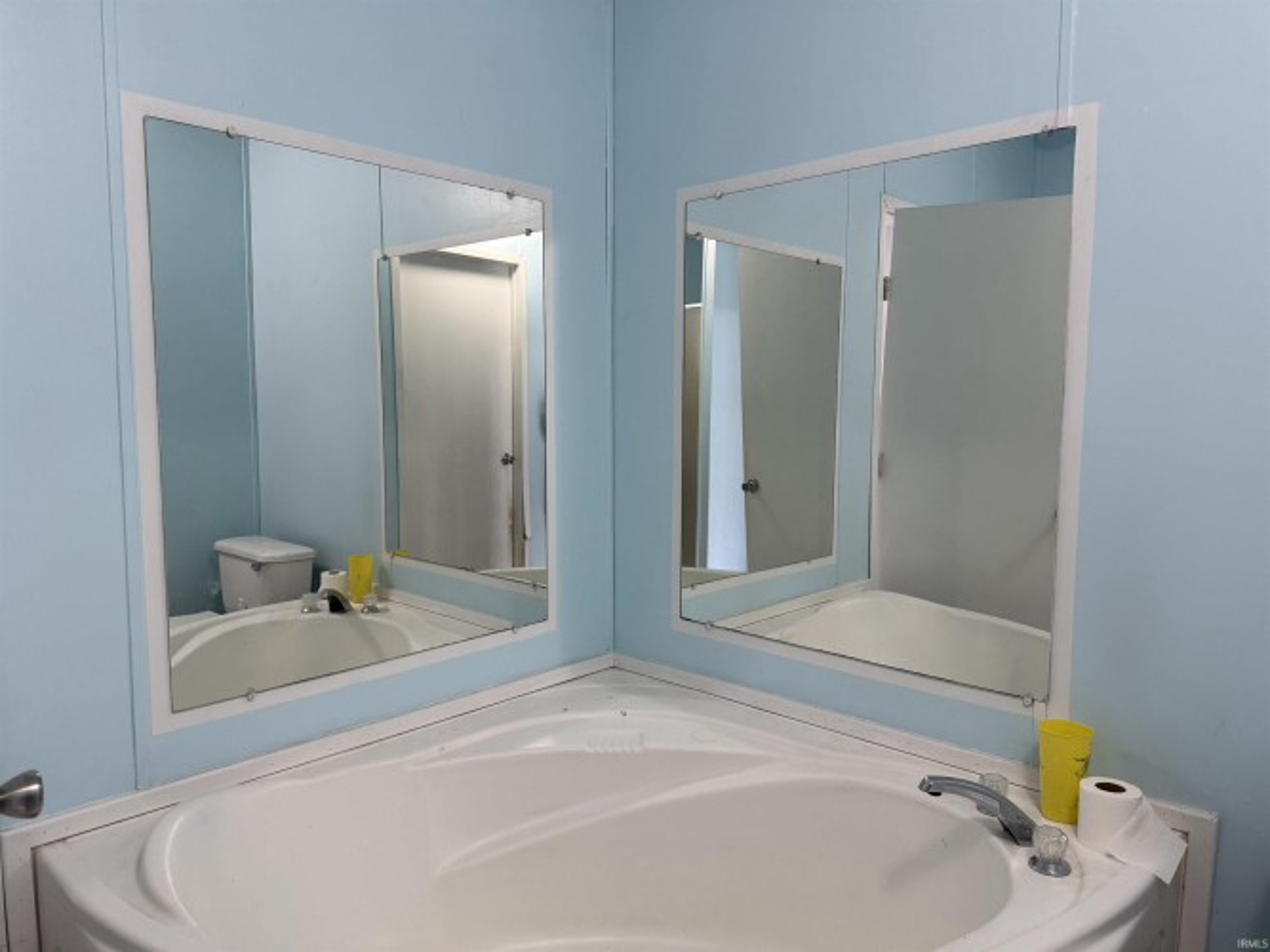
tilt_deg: -4.9
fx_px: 880
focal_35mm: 24
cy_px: 476
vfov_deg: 56.8
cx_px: 635
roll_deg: -0.3
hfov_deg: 71.6
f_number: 1.78
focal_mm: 6.76
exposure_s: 1/60
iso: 200
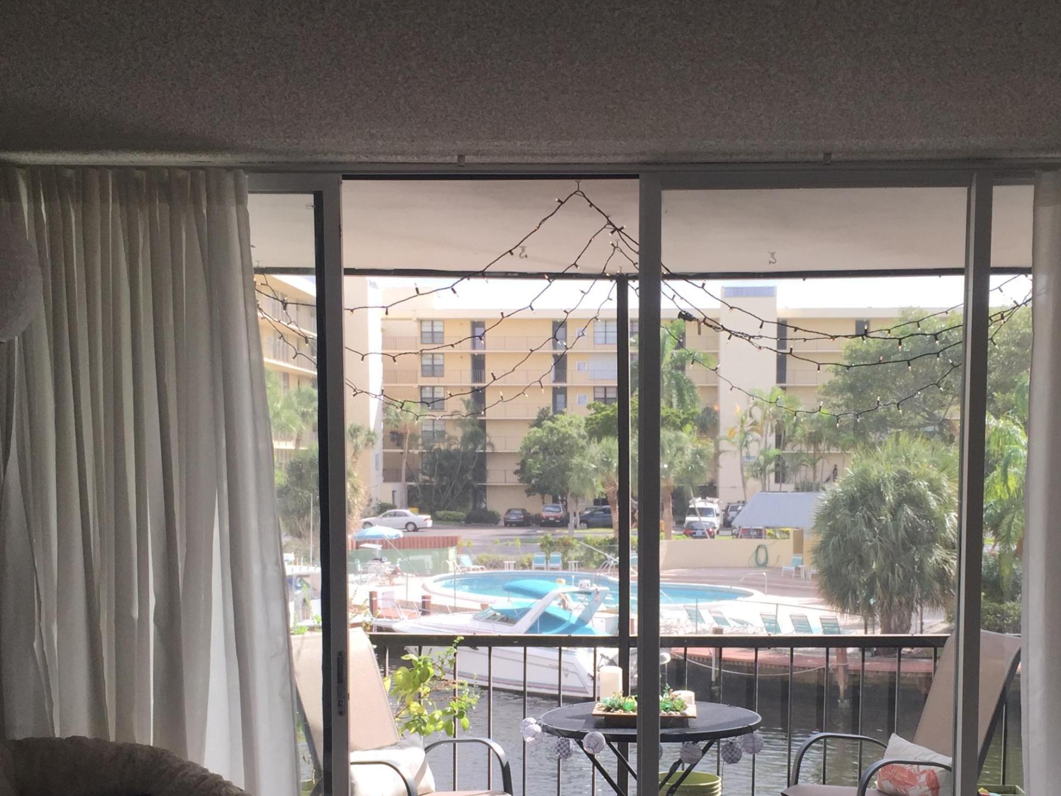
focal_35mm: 45
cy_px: 587
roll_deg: -1.6
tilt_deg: -5.1
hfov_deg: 42.0
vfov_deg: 31.7
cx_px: 604
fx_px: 1379
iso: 40
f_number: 2.2
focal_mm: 4.15
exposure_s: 1/476
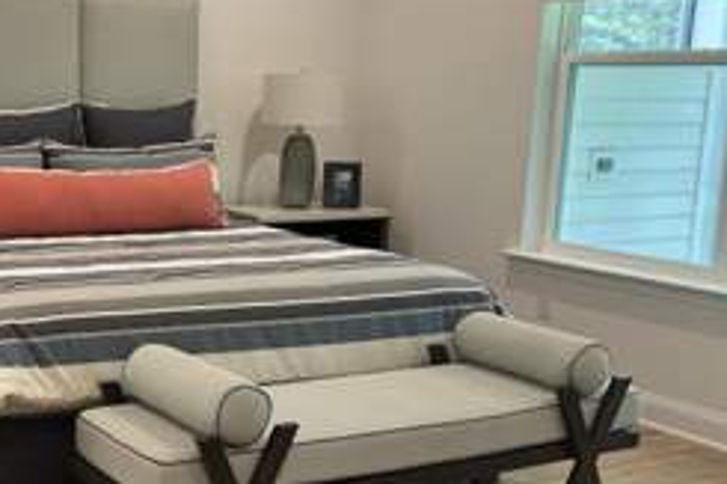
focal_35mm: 53
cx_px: 86
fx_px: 1070
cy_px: 263
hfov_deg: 35.5
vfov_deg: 25.5
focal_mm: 5.7
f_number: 1.5
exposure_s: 1/60
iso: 125
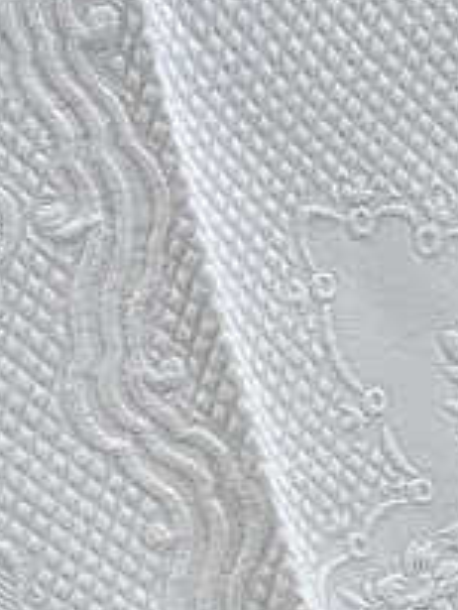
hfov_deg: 11.2
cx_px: 526
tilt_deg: -45.9
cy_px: 1122
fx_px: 2291
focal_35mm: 130
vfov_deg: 13.5
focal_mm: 4.2
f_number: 1.6
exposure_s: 1/50
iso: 80
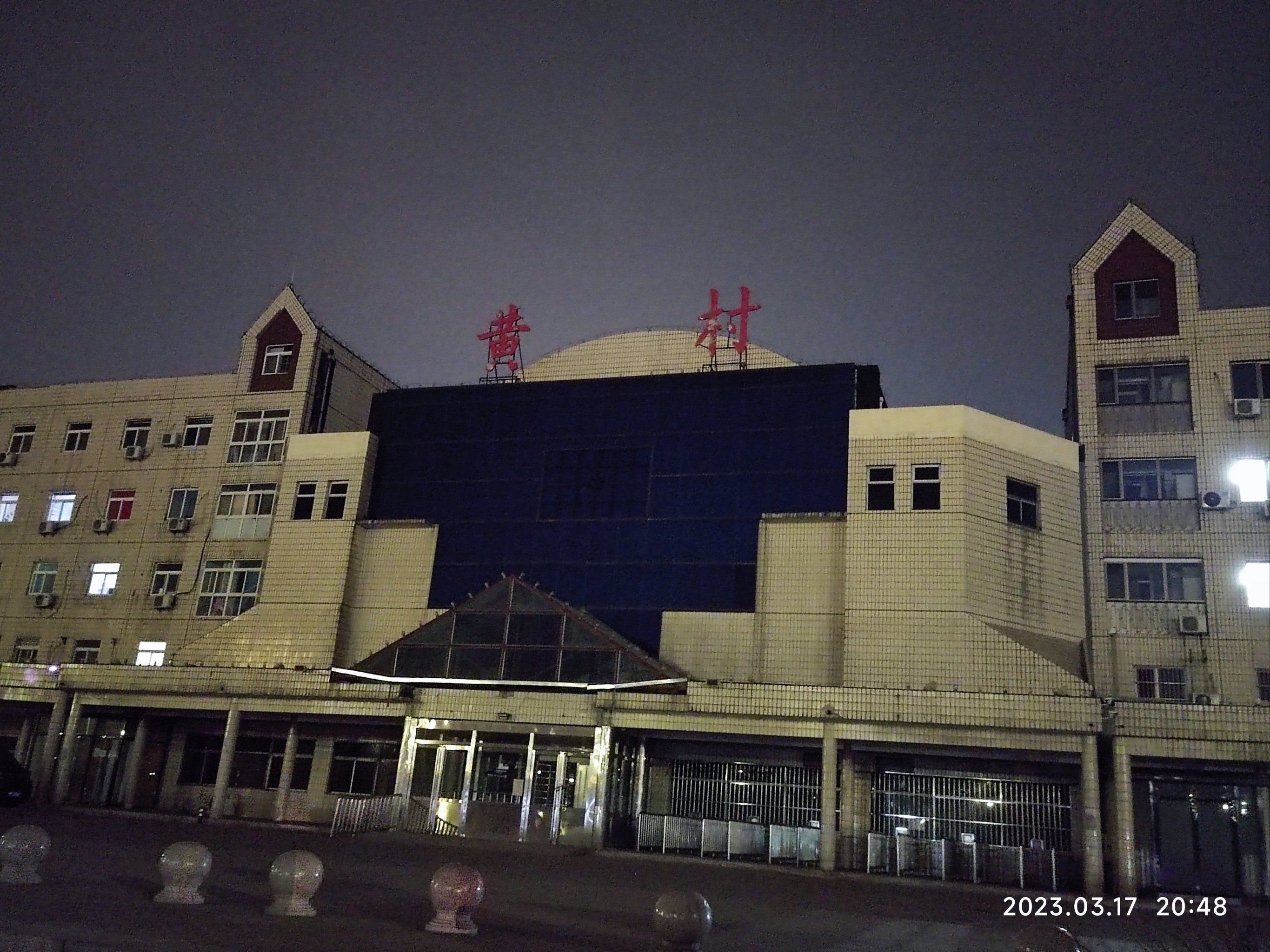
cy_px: 476
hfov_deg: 60.0
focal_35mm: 30
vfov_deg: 46.8
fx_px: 1101
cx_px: 635
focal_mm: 4.71
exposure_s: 1/14
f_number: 1.79
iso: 12800
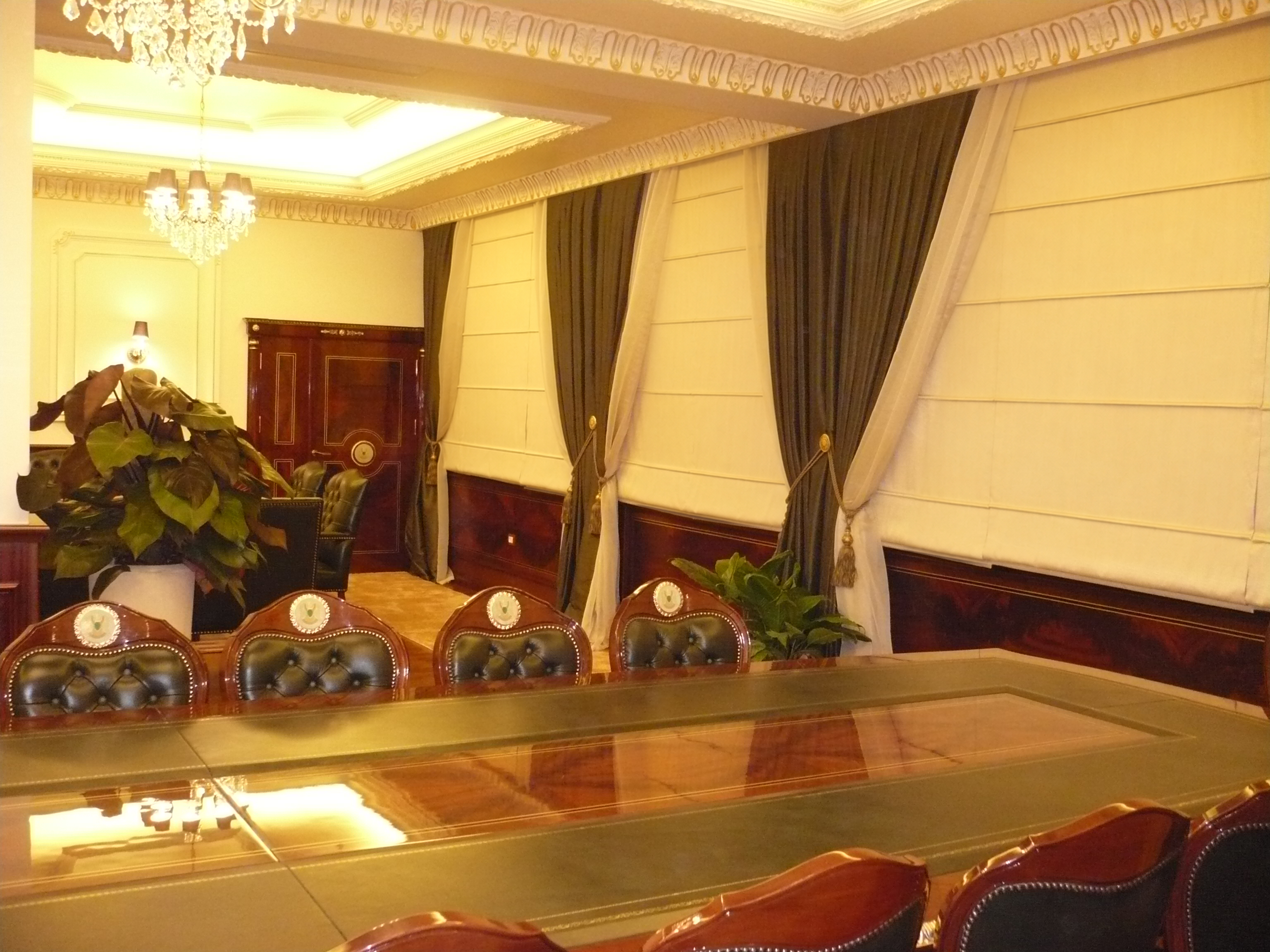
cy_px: 476
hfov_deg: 52.6
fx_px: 1284
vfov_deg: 40.7
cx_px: 635
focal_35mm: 35
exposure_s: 1/30
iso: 400
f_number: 2.8
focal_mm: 5.8
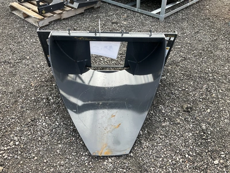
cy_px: 86
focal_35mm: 29
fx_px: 193
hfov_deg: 61.7
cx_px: 115
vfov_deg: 48.2
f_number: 1.8
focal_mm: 3
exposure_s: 1/190
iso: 20
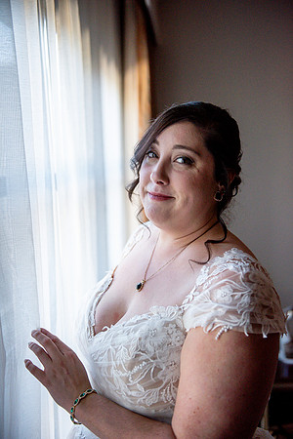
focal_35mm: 42
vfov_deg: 46.4
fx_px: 513
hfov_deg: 31.9
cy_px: 220
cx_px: 146
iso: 1600
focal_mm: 42
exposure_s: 1/800
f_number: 2.8
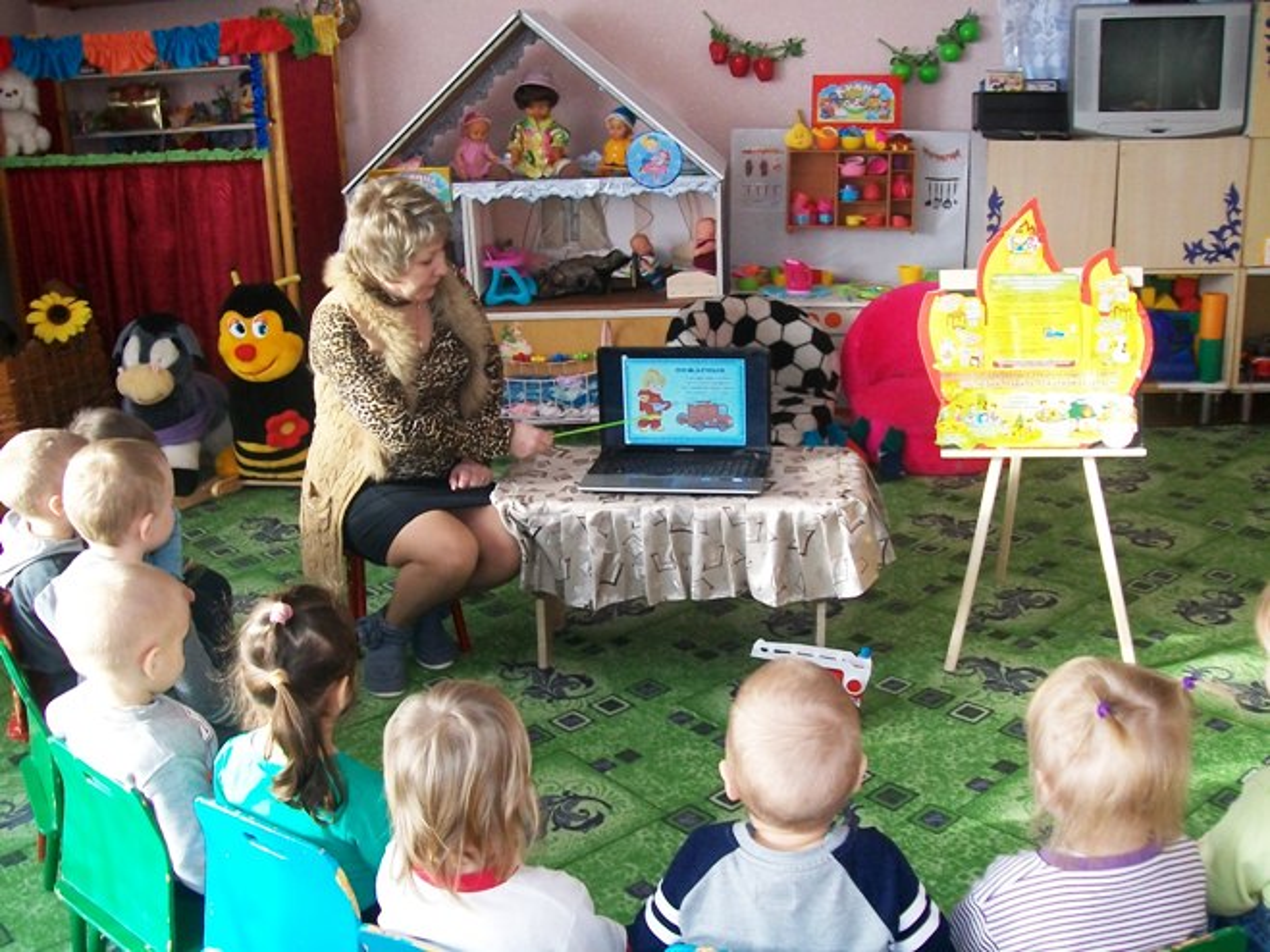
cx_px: 635
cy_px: 476
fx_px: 1321
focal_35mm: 36
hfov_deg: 51.4
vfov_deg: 39.6
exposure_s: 1/30
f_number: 2.7
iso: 160
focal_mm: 6
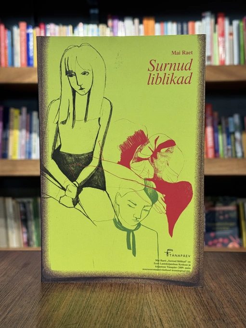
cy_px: 164
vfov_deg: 39.7
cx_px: 123
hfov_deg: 30.3
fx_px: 455
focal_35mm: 48
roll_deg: -0.2
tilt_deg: -3.9
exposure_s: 1/121
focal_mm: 6.76
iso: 80
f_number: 1.78
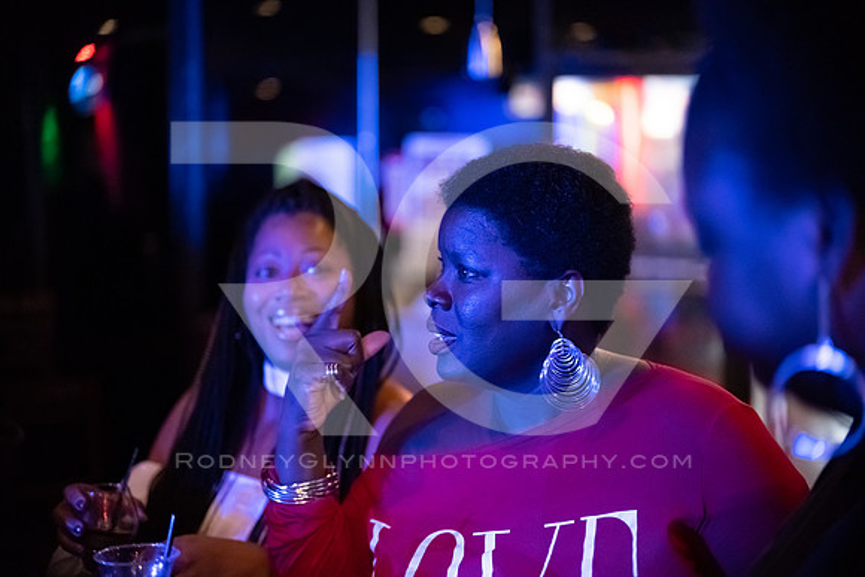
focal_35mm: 50
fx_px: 1202
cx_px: 432
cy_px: 288
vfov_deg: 27.0
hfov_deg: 39.6
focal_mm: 50
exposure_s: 1/60
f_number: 1.8
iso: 12800
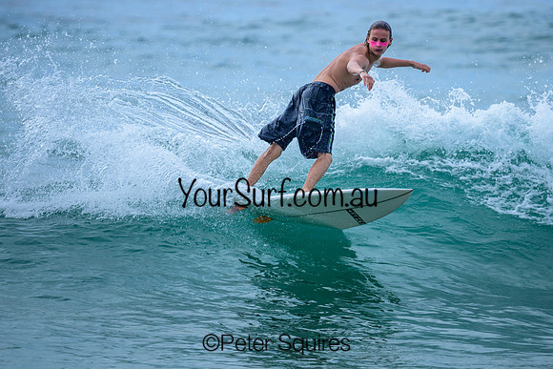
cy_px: 200
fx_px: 15177
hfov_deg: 2.1
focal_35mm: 988
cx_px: 271
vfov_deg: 1.4
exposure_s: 1/3200
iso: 560
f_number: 6.3
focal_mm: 800
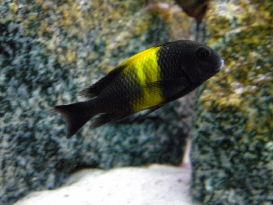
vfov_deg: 17.8
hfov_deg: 23.6
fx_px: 655
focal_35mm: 83
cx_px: 136
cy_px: 102
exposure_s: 1/42.4
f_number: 4.5
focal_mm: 15.1
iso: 800
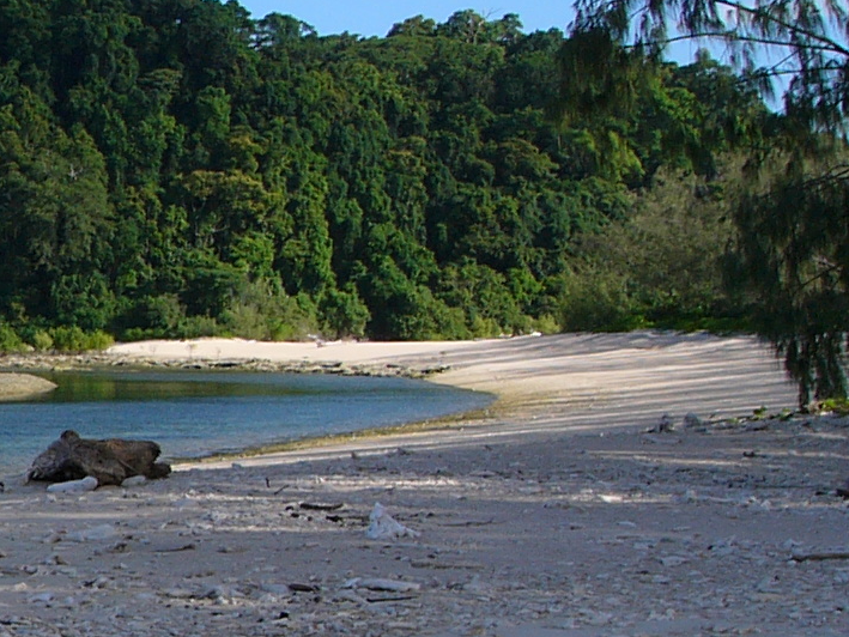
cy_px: 418
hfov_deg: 15.3
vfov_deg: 12.7
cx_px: -481
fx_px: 2870
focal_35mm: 117
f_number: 4
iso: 50
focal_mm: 6
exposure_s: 1/500
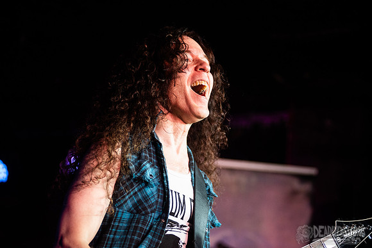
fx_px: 982
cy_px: 124
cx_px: 186
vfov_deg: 14.4
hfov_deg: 21.5
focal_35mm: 95
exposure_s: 1/160
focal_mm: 95
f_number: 3.2
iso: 2000
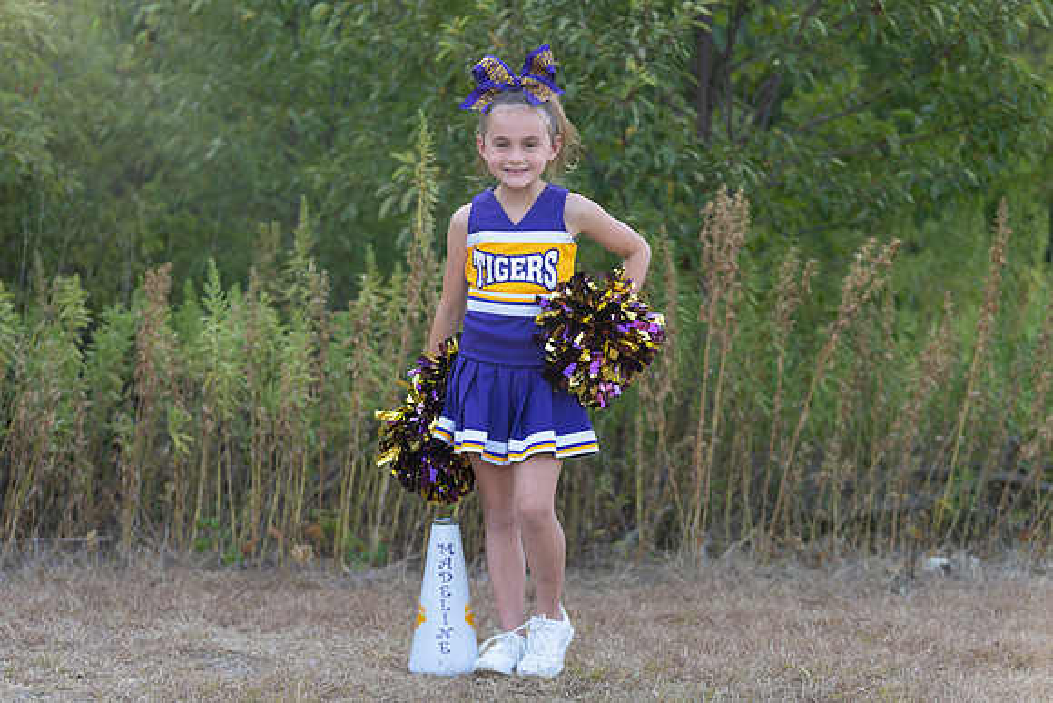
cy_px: 352
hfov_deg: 25.4
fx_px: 2340
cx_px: 526
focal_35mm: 80
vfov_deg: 17.1
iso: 200
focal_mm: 80
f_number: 2.8
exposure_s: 1/320
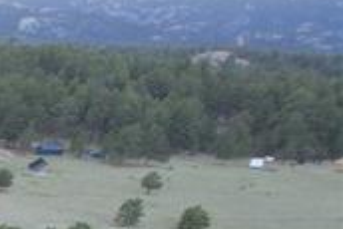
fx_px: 1249
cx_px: -676
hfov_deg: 10.8
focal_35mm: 131
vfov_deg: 8.9
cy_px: 637
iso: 140
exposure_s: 1/180
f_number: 2.8
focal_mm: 8.38
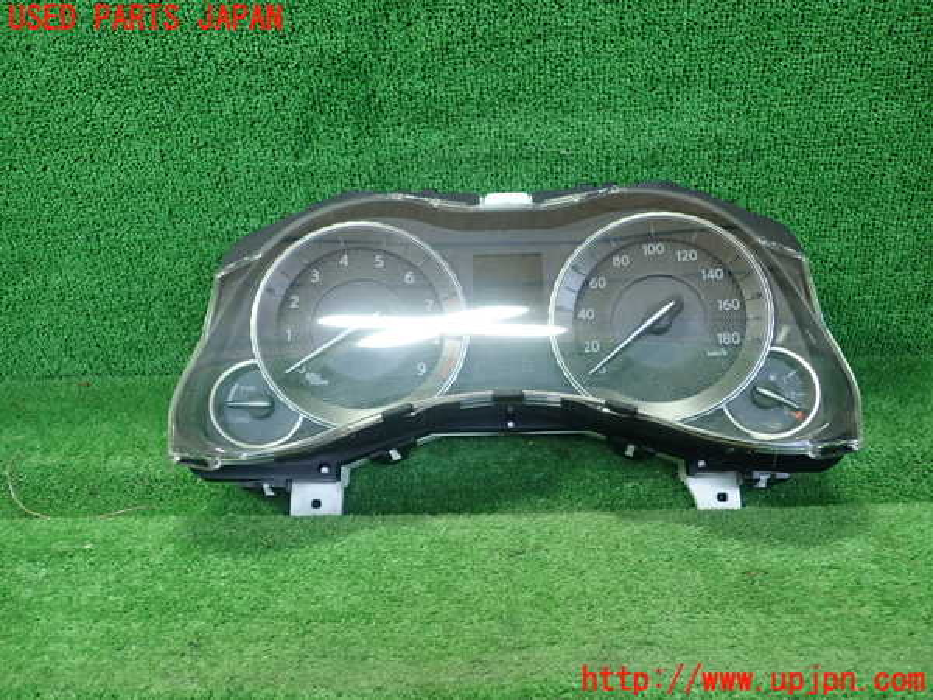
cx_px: 466
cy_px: 350
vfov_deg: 46.8
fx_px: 809
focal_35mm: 30
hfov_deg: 60.0
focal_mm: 5.5
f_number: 2.3
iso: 320
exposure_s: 1/125
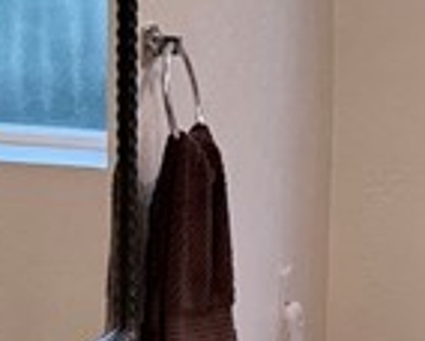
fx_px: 2129
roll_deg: +0.1
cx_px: 290
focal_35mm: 169
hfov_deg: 11.4
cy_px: 159
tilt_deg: -8.9
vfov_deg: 9.2
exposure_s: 1/120
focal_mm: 6.76
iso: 125
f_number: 1.78
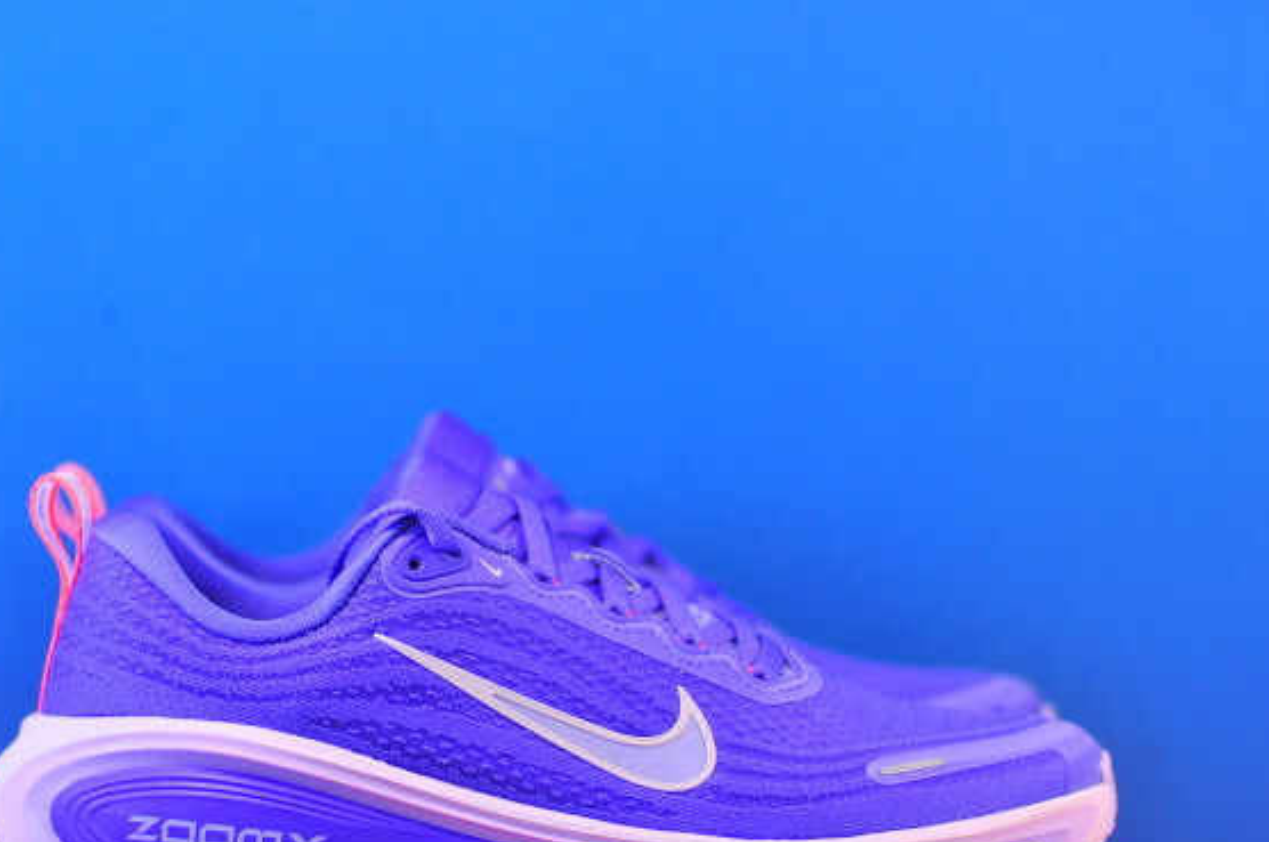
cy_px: 512
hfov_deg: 18.9
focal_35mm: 108
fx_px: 3801
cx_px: 552
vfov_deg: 12.6
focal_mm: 50
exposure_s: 1/320
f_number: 2
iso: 250
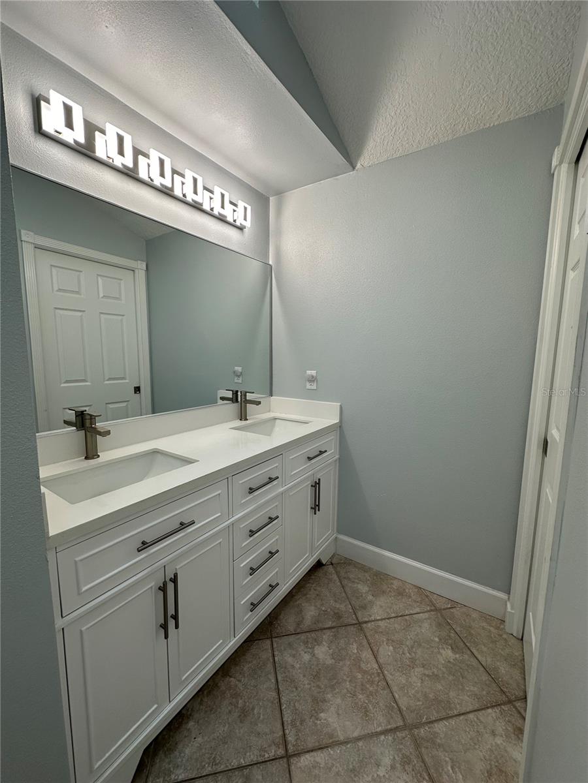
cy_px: 392
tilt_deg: -7.6
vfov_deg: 102.1
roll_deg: -1.4
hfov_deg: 85.7
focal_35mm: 14
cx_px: 294
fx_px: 317
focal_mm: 2.22
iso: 40
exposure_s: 1/99
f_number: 2.2
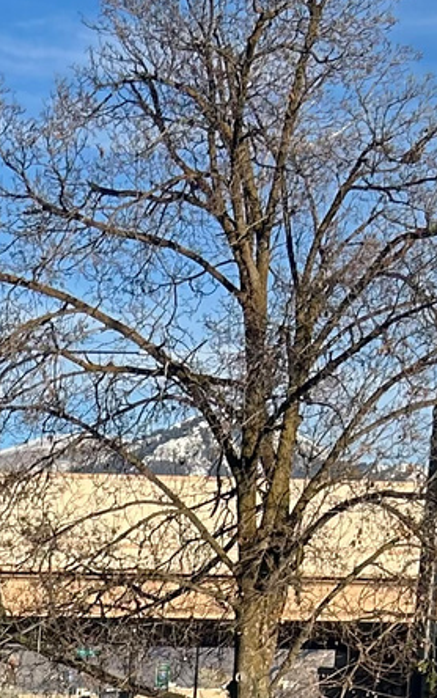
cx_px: -351
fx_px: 2417
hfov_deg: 9.8
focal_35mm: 127
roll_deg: -1.5
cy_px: 1151
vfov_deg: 14.8
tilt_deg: -10.8
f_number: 1.5
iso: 50
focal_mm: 5.7
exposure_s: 1/2457
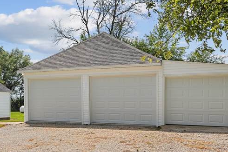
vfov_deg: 28.4
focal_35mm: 47
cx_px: -4
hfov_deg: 37.1
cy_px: 46
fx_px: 298
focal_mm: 18
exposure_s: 1/320
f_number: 9
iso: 250
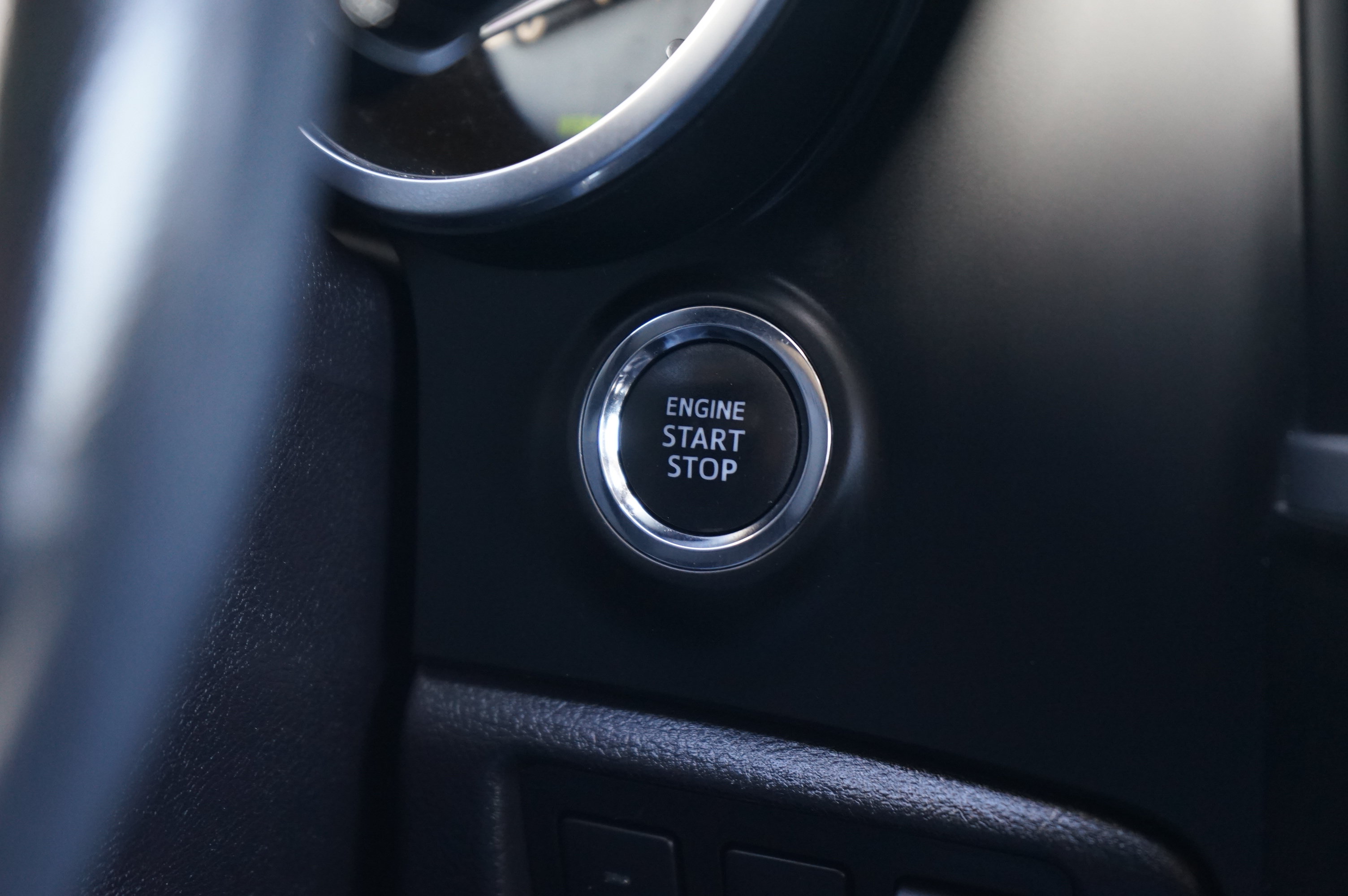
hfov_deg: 28.9
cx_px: 674
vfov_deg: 19.4
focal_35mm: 70
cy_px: 448
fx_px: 2619
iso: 2000
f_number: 5.6
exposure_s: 1/80
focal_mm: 70
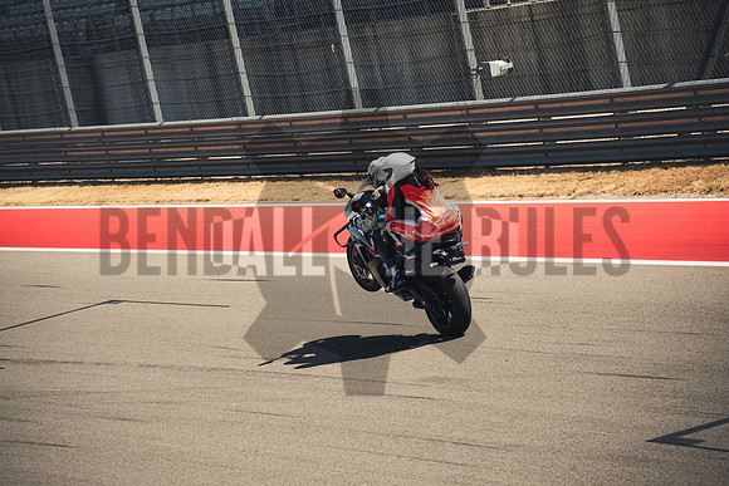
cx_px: 364
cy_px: 243
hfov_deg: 13.7
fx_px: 3038
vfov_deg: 9.2
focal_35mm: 150
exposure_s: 1/4000
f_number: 4.5
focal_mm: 100
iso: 1250
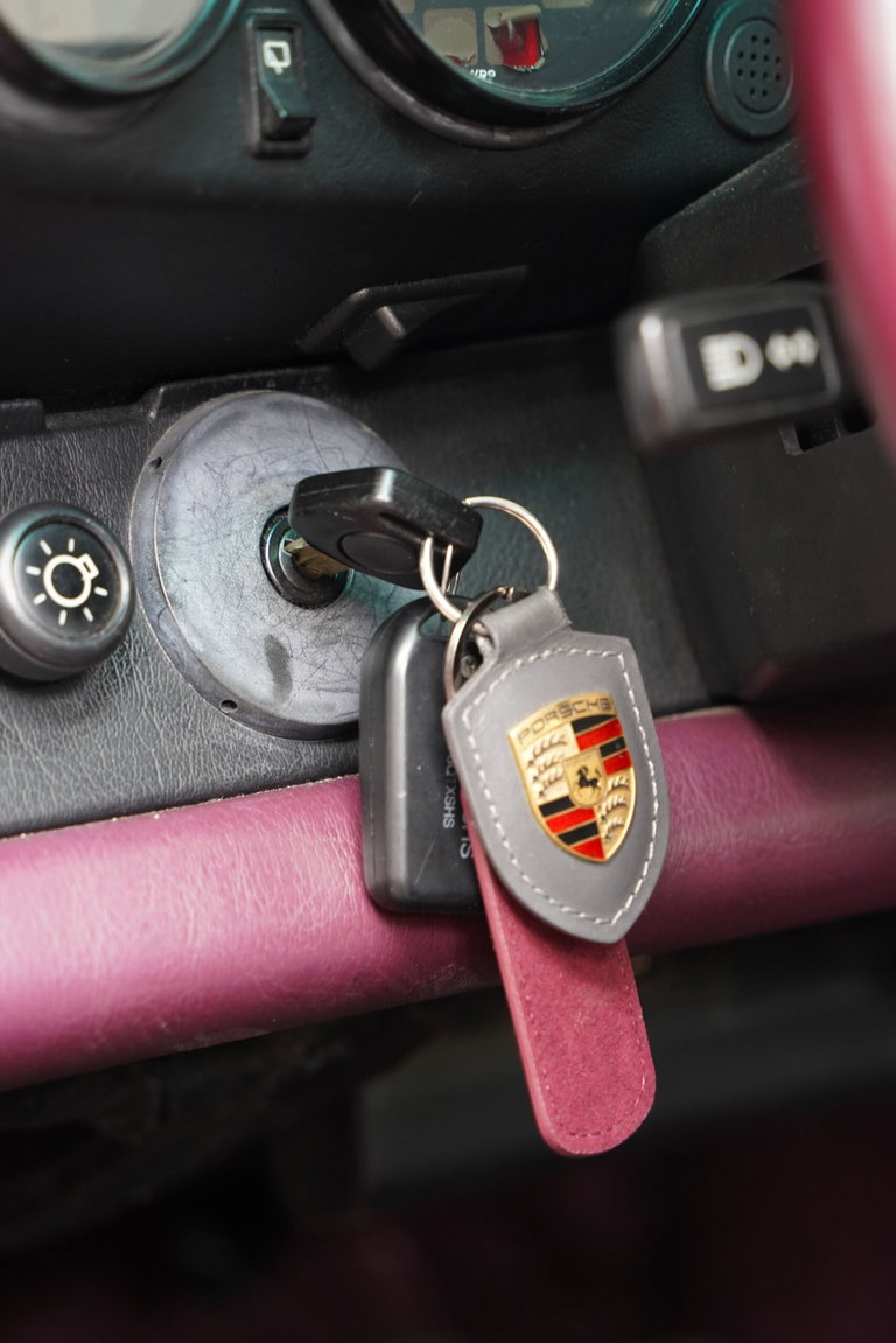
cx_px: 448
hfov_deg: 7.9
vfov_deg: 11.8
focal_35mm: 174
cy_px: 672
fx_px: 6492
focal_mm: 174
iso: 2000
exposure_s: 1/25
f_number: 5.6
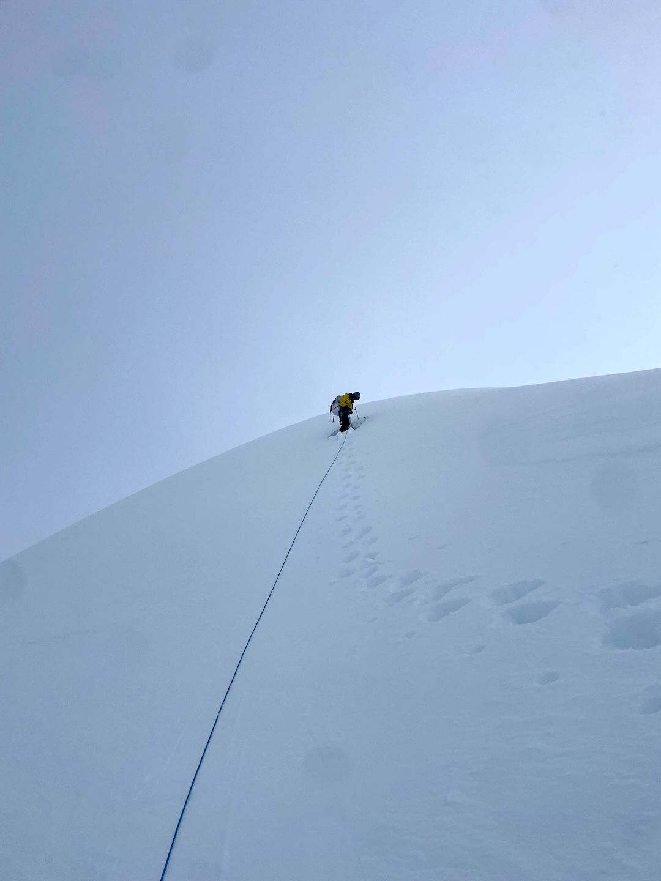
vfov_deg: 67.3
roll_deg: +0.4
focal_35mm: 26
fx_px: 662
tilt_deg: +30.8
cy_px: 440
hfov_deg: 53.1
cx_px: 330
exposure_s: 1/20408
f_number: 1.6
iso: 32
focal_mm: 4.2
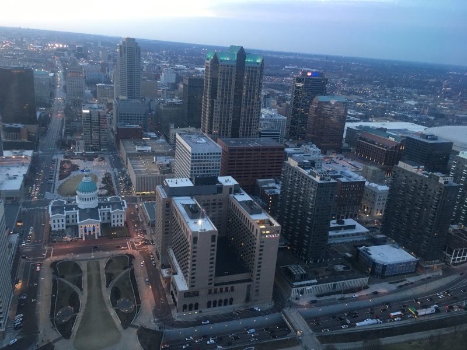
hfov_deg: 61.7
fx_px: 391
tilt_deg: -17.9
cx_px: 234
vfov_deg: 48.2
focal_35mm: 29
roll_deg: -3.9
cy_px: 175
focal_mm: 4.15
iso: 100
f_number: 2.2
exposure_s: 1/30
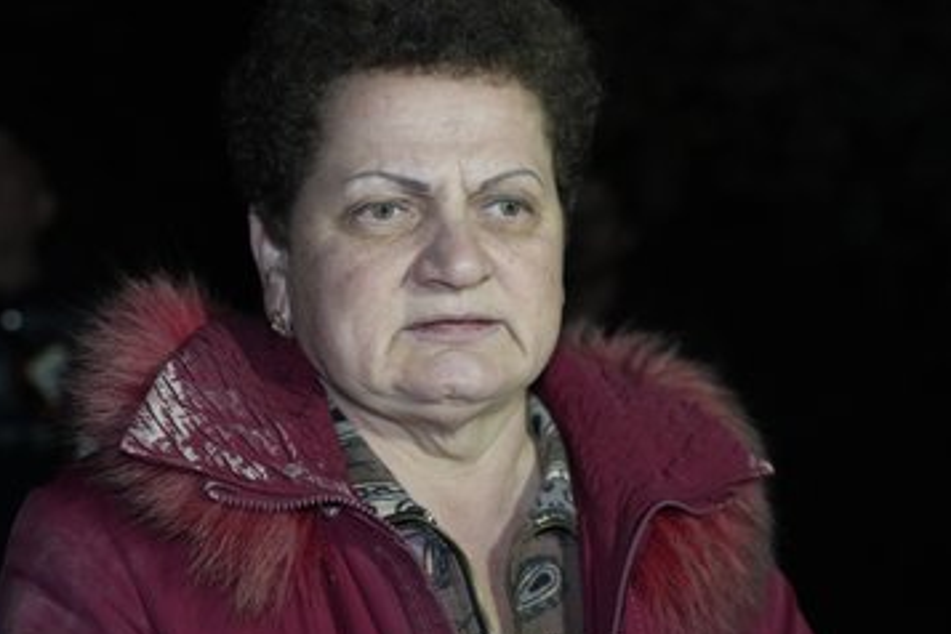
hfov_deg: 31.0
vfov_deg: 20.9
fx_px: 1717
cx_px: 477
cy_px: 345
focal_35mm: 65
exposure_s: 1/160
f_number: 4
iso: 5000
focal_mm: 58
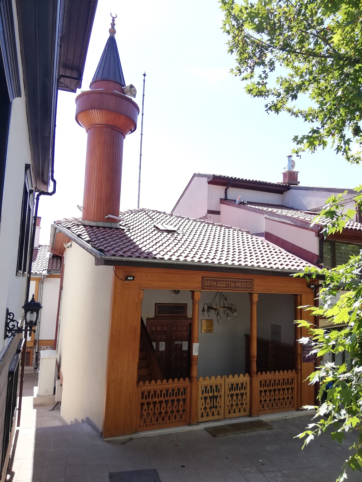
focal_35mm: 26
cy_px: 241
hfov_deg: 53.1
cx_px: 181
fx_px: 363
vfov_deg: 67.3
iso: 50
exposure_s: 1/270
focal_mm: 3.81
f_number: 2.2
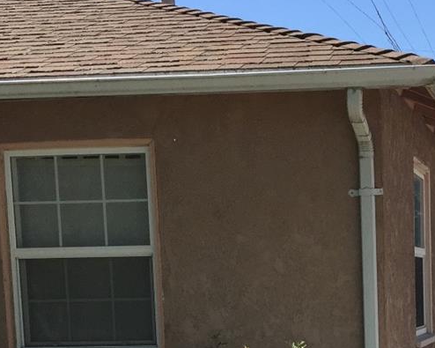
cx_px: 431
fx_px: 1107
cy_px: 444
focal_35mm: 86
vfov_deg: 16.9
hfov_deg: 21.5
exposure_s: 1/2083
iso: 32
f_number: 2.2
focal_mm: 4.15
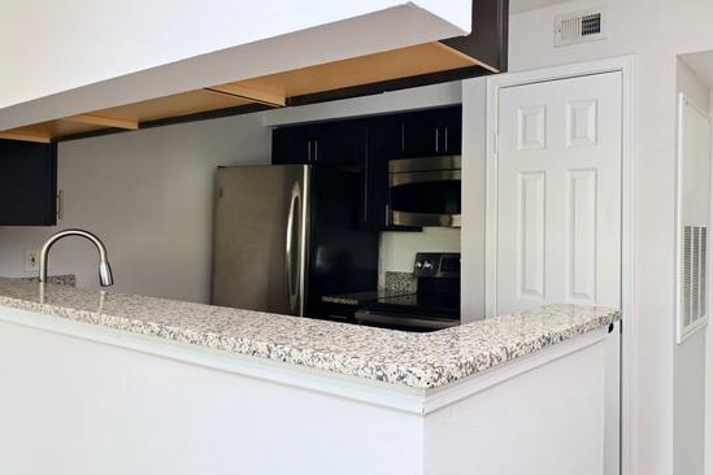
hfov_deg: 64.7
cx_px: 438
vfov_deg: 46.3
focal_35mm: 28
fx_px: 555
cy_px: 207
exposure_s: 1/5
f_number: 7.1
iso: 320
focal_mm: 10
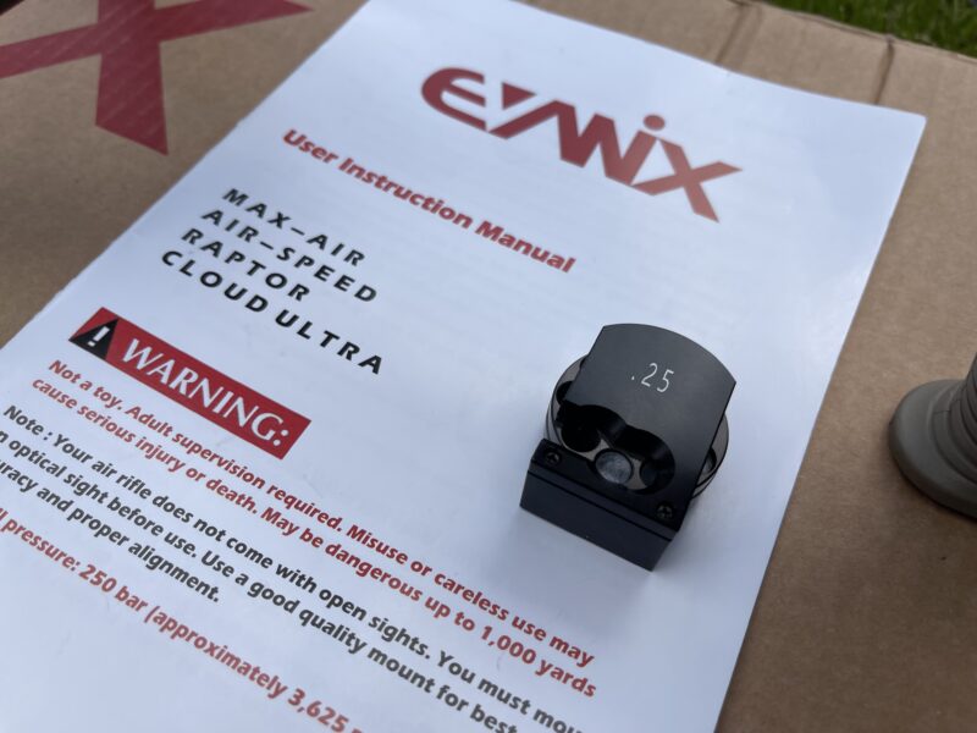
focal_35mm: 25
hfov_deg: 69.4
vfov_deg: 54.9
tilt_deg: -57.8
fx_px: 706
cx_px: 488
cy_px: 366
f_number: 1.6
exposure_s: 1/3922
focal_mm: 5.1
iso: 32
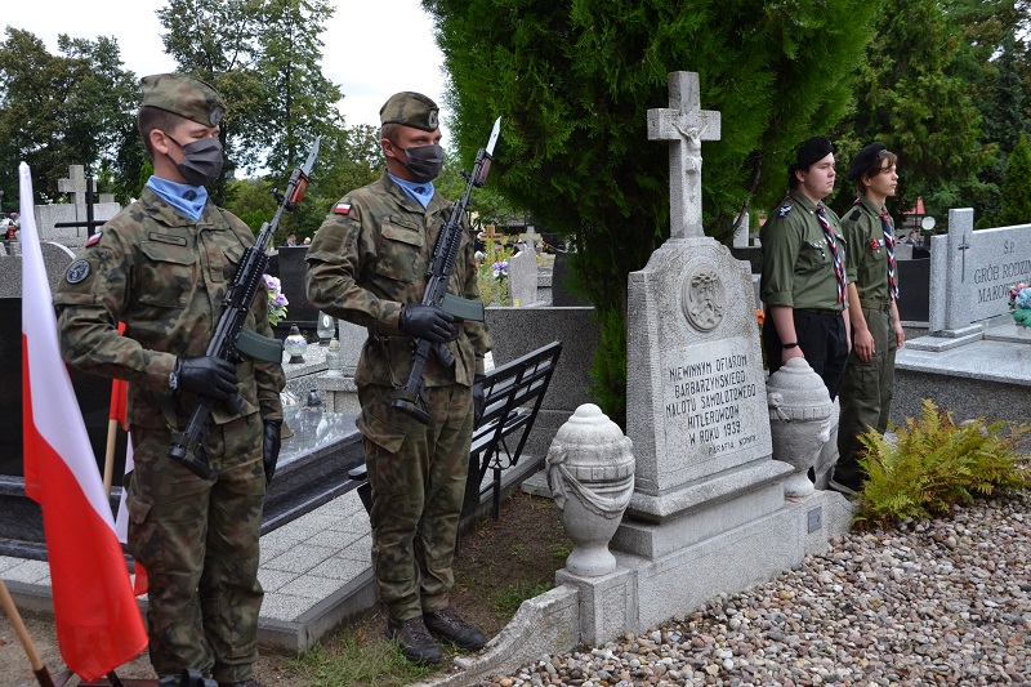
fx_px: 1031
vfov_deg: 36.9
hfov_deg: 53.1
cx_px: 516
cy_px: 344
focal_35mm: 36
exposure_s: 1/125
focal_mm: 24
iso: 110
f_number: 5.6
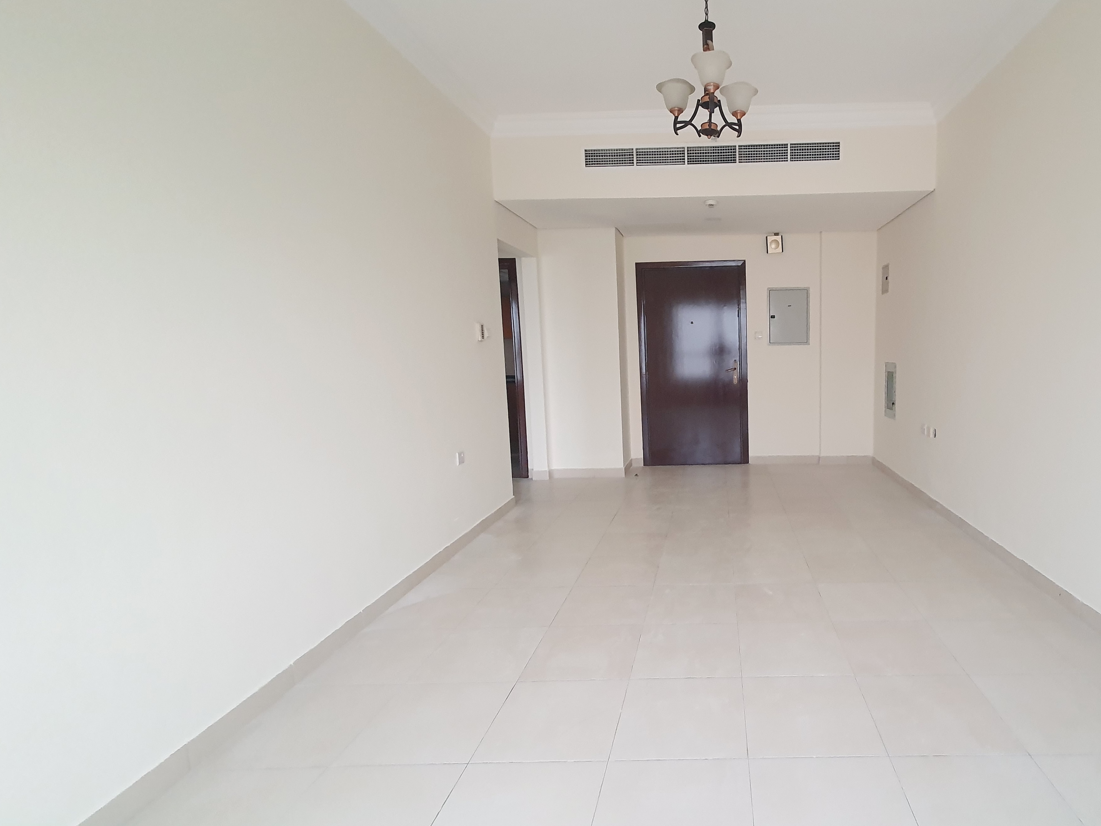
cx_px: 711
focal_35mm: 17
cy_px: 408
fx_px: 541
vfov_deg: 74.7
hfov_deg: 88.5
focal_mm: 1.8
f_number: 2.2
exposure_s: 1/60
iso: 320
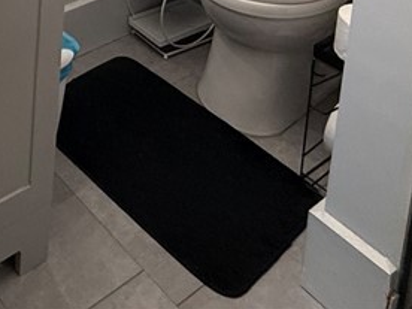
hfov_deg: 31.9
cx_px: -57
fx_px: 619
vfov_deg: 19.7
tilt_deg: -7.5
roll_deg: -1.8
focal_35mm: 52
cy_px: -263
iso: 250
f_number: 2.2
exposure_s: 1/60
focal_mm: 2.22
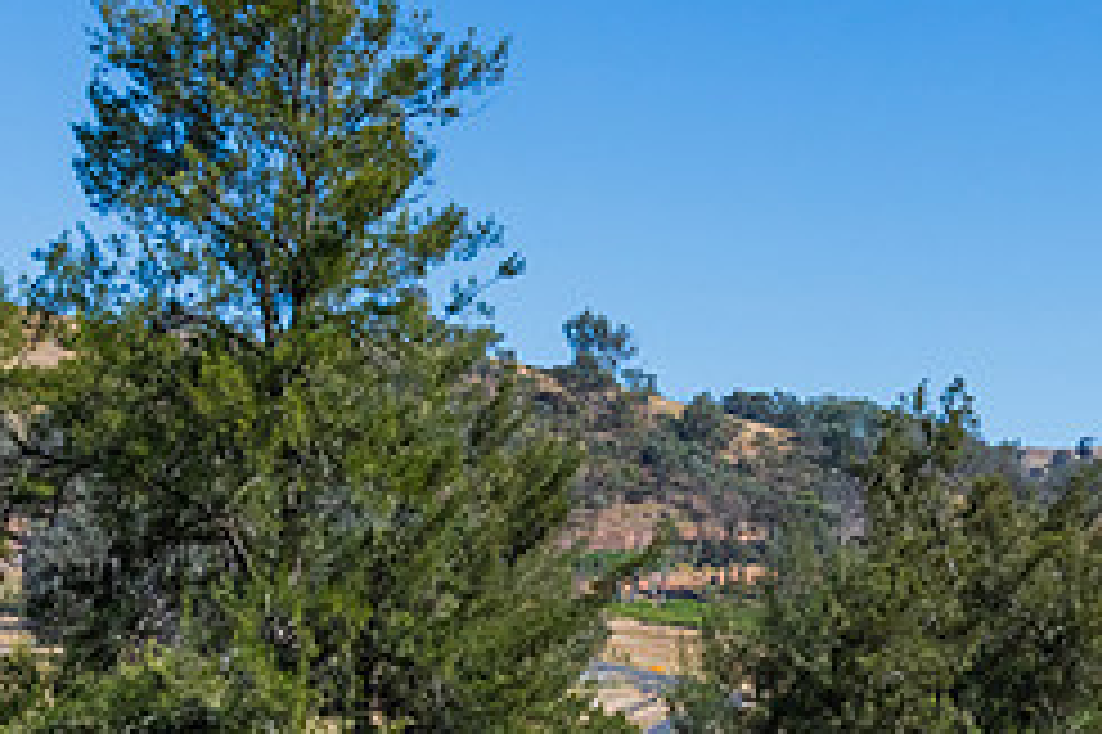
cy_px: 617
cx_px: 1060
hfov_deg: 19.7
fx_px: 3090
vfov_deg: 13.4
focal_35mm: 101
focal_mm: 38
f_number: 6.3
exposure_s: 1/5000
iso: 800
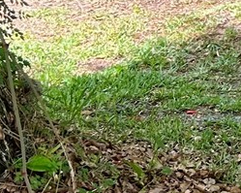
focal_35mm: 163
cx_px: 437
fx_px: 1162
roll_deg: -1.6
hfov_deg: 11.0
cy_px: -52
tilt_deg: -12.4
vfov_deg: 9.3
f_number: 1.5
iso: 50
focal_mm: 5.7
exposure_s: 1/601
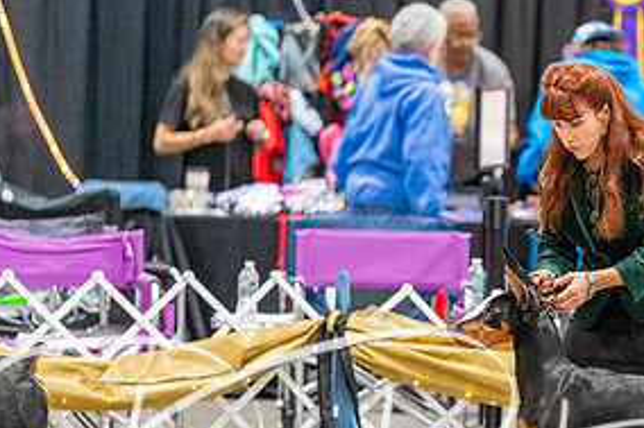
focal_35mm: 372
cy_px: 250
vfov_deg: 3.7
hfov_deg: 5.5
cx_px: 542
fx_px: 6651
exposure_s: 1/320
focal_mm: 182
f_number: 2.8
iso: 12800
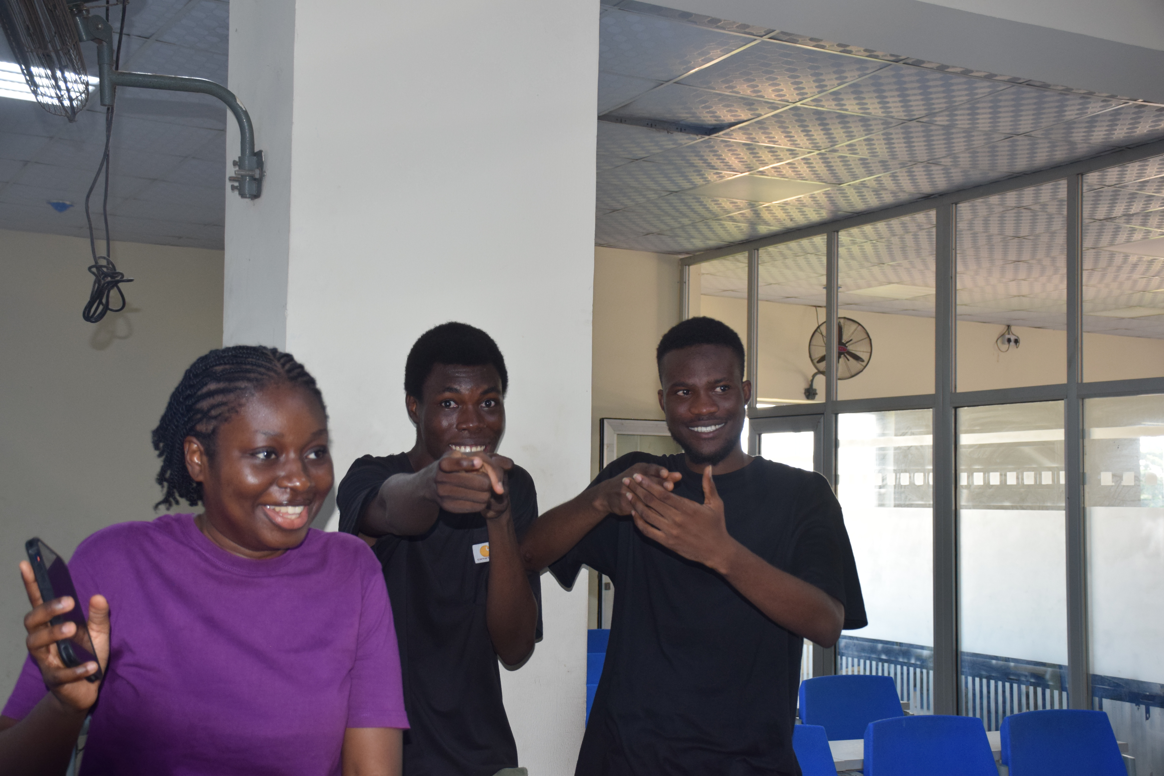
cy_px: 388
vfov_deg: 28.1
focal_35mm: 48
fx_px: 1552
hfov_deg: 41.1
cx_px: 582
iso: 800
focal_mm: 32
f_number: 5.6
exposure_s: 1/125
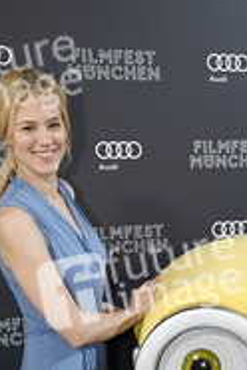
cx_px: 197
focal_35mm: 73
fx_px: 751
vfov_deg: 26.1
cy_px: 382
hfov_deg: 18.5
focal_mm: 34
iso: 1600
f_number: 6.3
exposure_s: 1/160
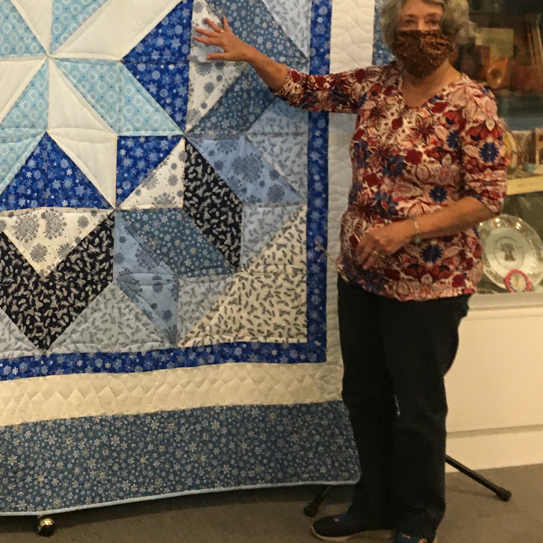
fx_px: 1065
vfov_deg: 28.0
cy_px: 106
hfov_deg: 27.8
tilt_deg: -8.4
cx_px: 77
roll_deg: +0.8
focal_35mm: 60
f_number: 2.2
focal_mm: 4.15
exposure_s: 1/30
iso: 160
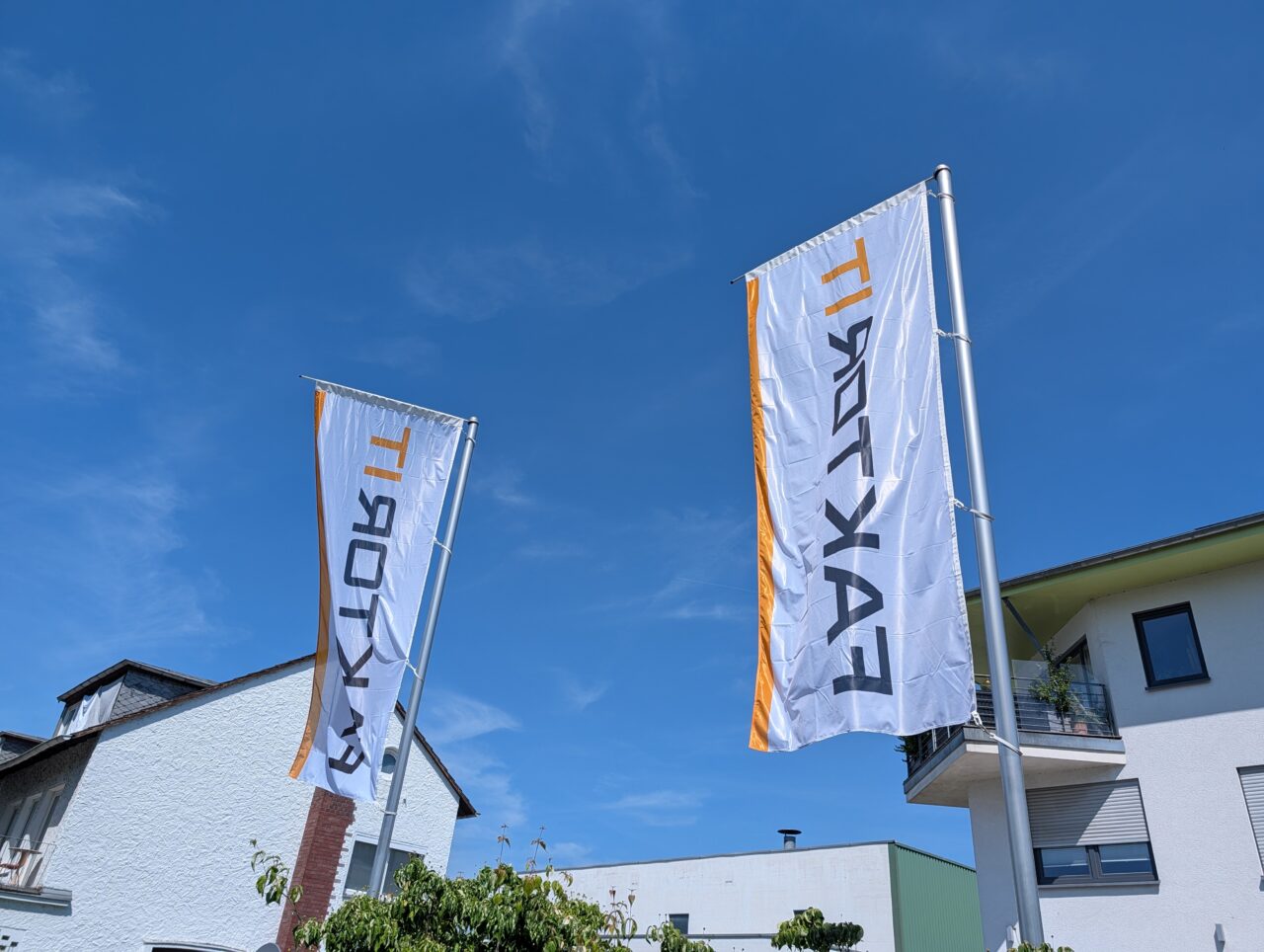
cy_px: 476
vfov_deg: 56.9
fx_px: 878
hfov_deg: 71.5
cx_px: 632
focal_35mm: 24
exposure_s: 1/1792
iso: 22
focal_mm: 6.9
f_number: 1.68
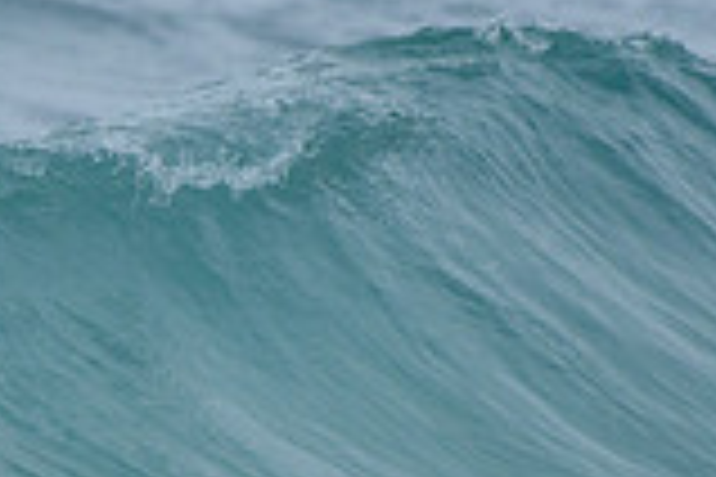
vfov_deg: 0.6
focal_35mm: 2233
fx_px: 44408
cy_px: 182
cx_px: -559
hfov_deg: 0.9
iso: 560
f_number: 5.6
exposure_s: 1/1250
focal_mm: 500
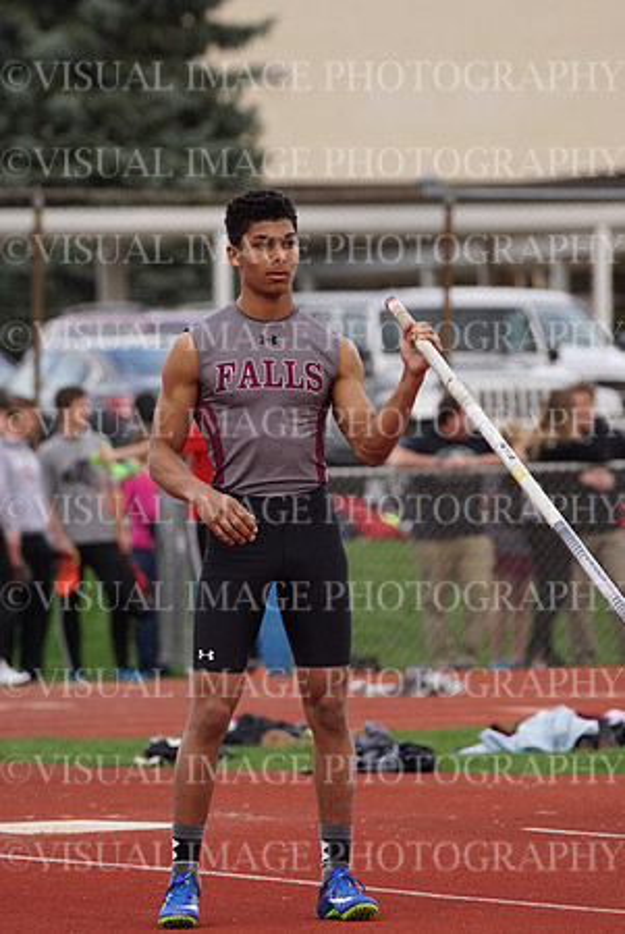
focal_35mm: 345
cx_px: 312
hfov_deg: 4.0
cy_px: 467
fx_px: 8963
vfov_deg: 6.0
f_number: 5.6
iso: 1250
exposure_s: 1/1000
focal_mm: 230
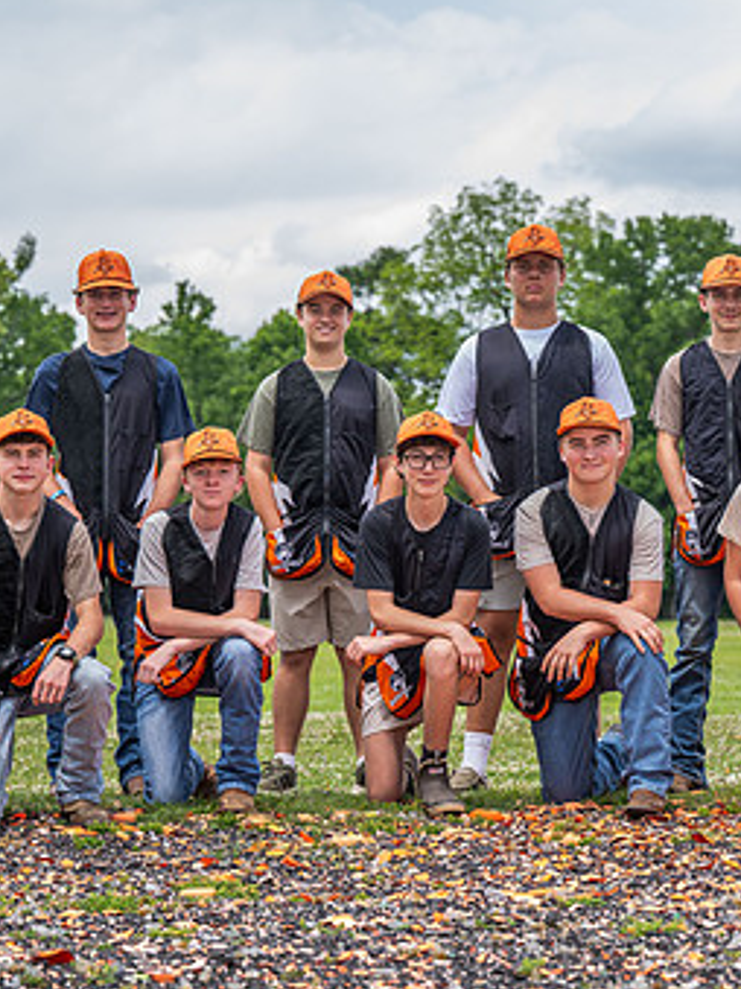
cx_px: 330
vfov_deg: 15.2
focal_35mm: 130
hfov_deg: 11.4
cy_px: 524
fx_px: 3713
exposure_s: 1/160
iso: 32
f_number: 4.5
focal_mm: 79
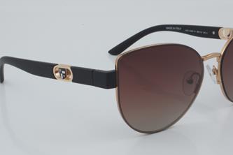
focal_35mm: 90
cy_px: 77
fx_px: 582
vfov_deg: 15.2
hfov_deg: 22.6
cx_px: 134
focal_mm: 50
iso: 100
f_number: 32
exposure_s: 1/3
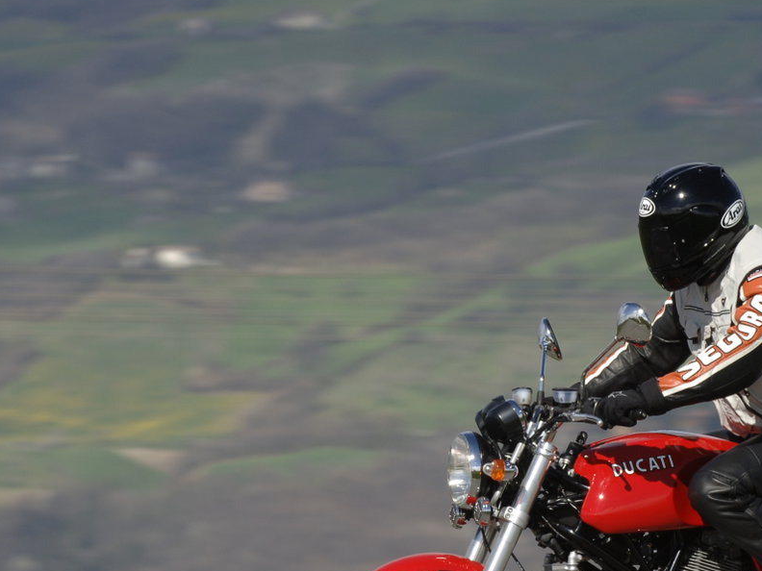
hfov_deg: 3.4
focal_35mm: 582
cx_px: 458
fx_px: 12812
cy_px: 412
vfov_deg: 2.6
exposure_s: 1/320
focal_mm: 200
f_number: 10
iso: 200
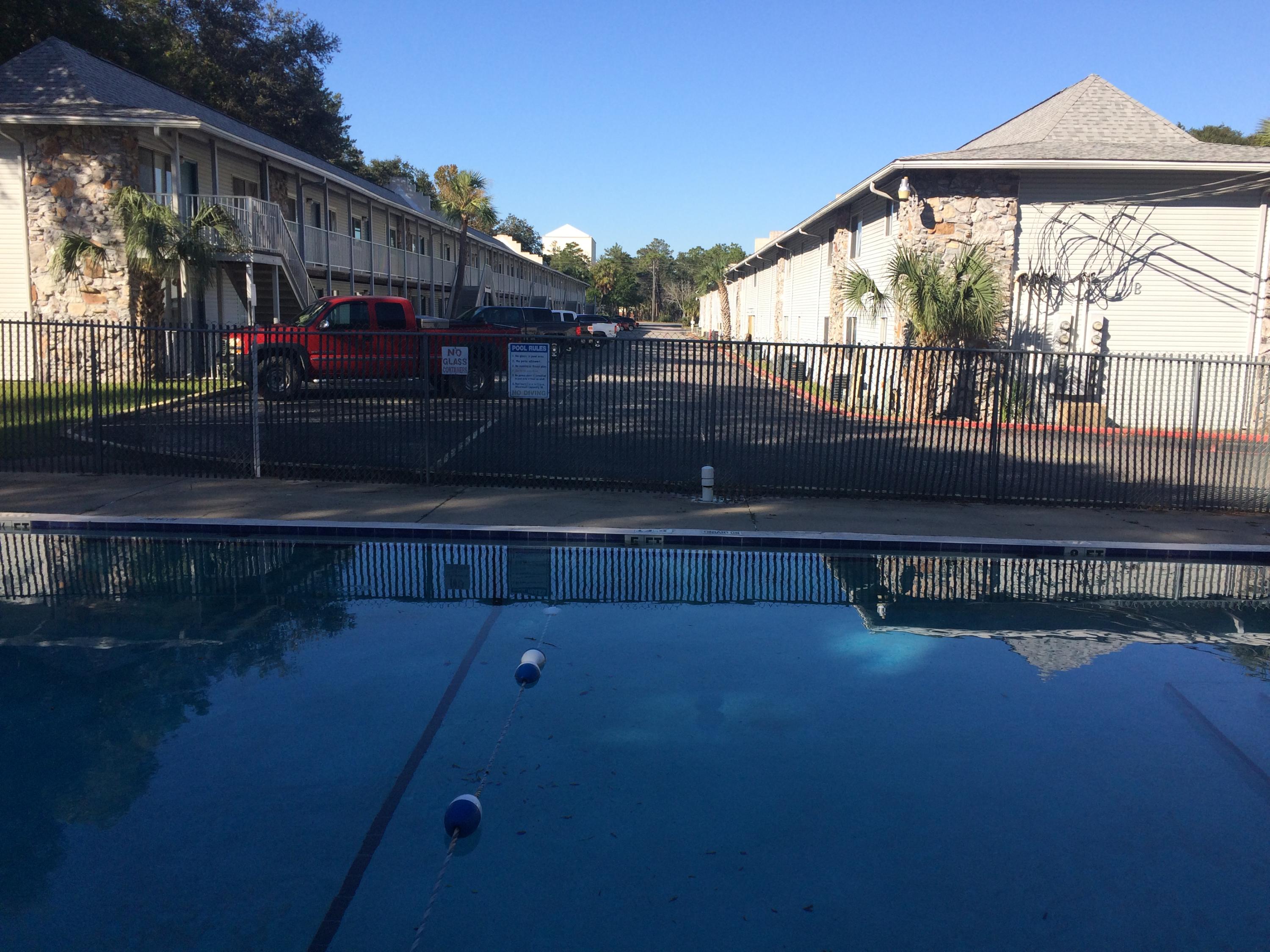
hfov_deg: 61.7
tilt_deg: -9.6
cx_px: 635
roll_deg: -0.8
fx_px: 1064
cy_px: 476
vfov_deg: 48.2
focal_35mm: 29
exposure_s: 1/1414
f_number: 2.2
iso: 32
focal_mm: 4.15
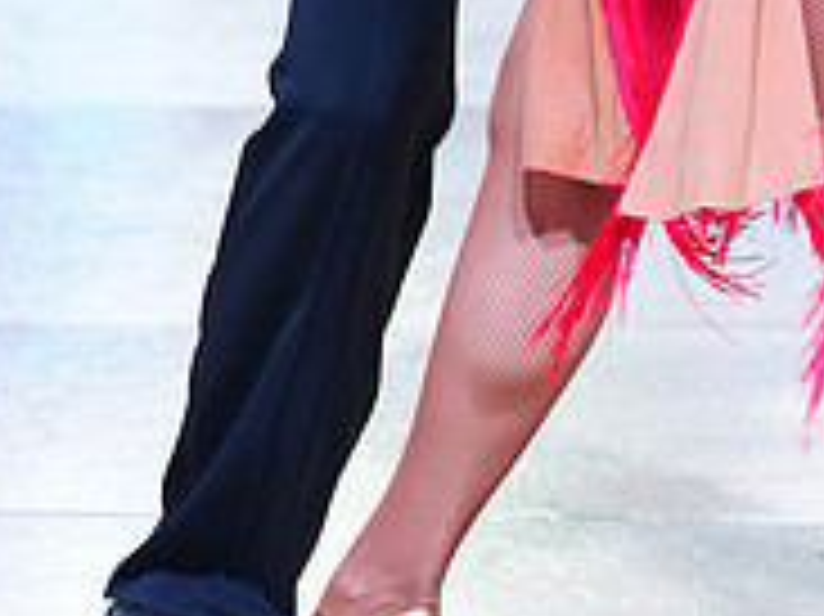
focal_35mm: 213
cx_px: 664
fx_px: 5067
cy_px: -400
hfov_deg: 9.3
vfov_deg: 6.8
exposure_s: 1/400
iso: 1000
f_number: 2.8
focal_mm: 70
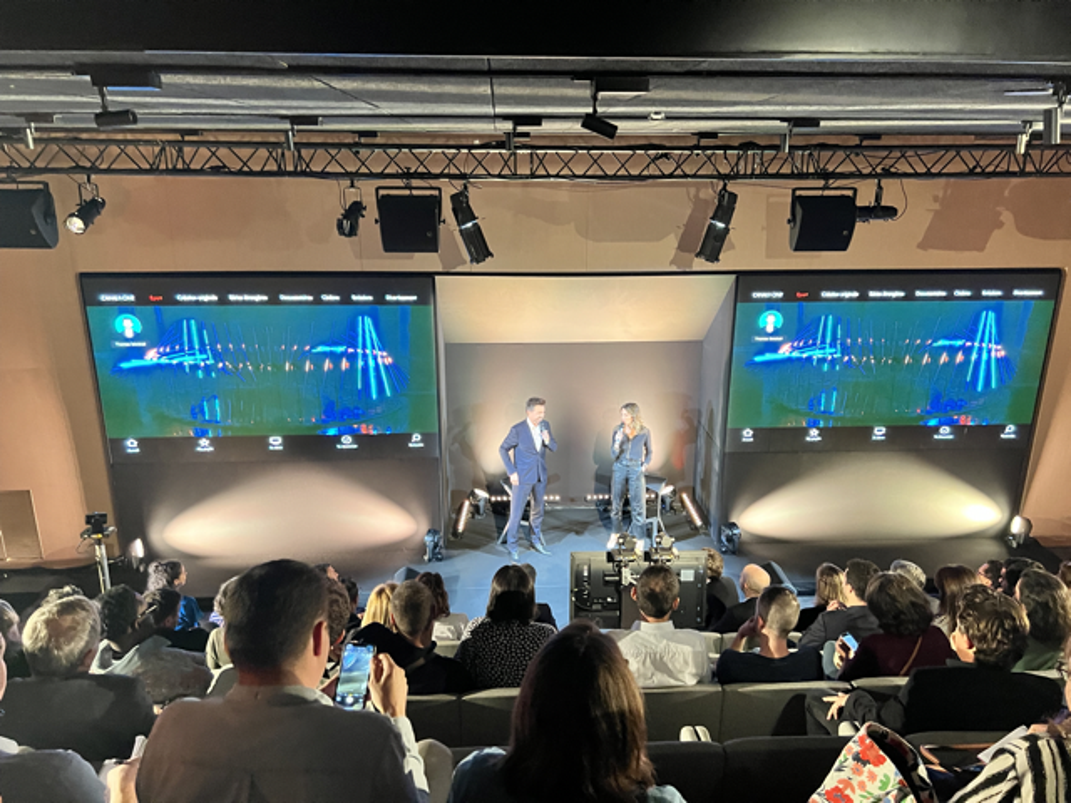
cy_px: 402
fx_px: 804
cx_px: 536
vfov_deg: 53.1
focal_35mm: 26
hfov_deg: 67.3
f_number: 1.5
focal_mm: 5.7
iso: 500
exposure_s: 1/33
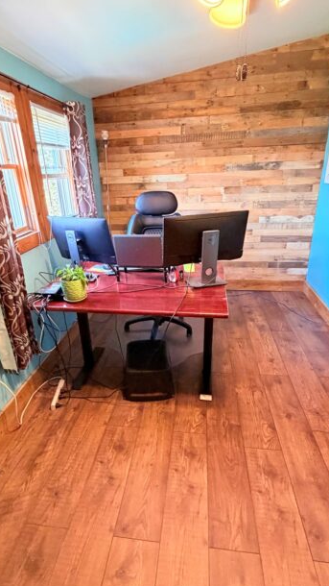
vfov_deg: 86.6
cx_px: 155
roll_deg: +1.8
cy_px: 307
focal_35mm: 20
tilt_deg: -24.4
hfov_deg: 55.8
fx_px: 310
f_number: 2.2
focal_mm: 2.22
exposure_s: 1/60
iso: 500
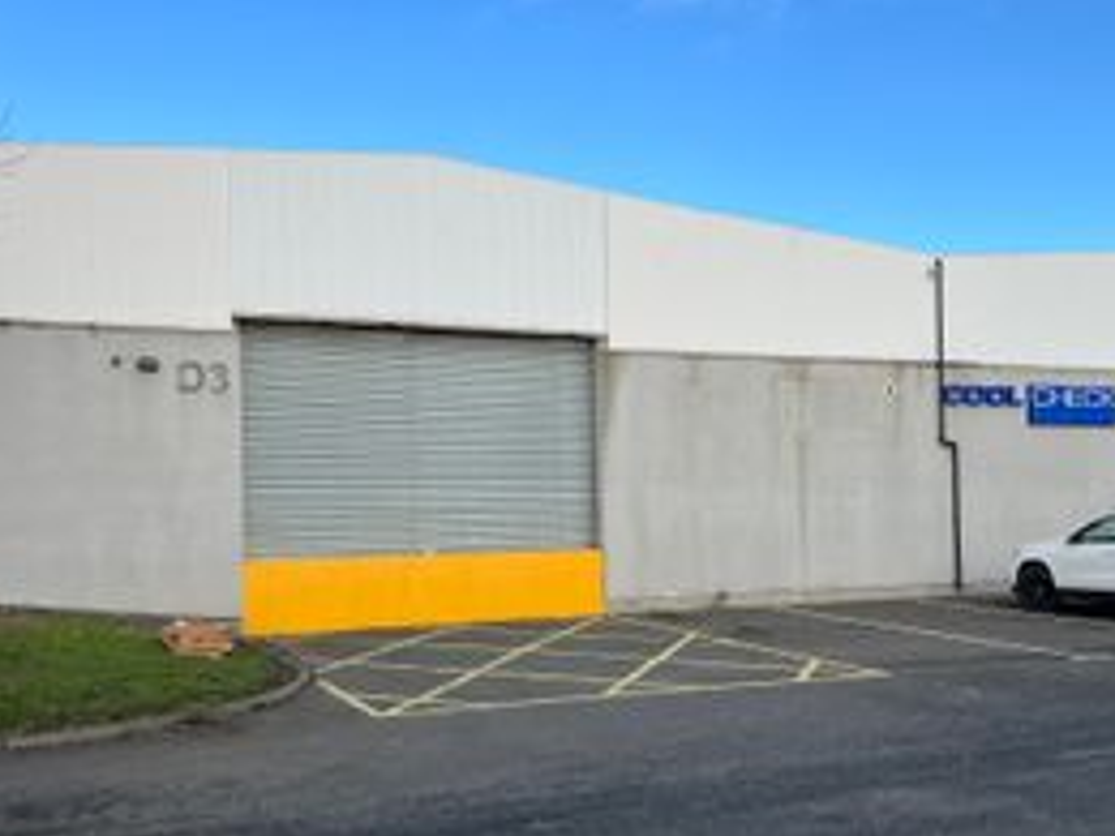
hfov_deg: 46.7
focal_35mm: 40
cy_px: 502
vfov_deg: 35.8
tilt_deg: +2.4
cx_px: 609
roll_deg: +1.3
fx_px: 1288
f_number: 1.5
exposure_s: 1/2353
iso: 50
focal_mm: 5.7
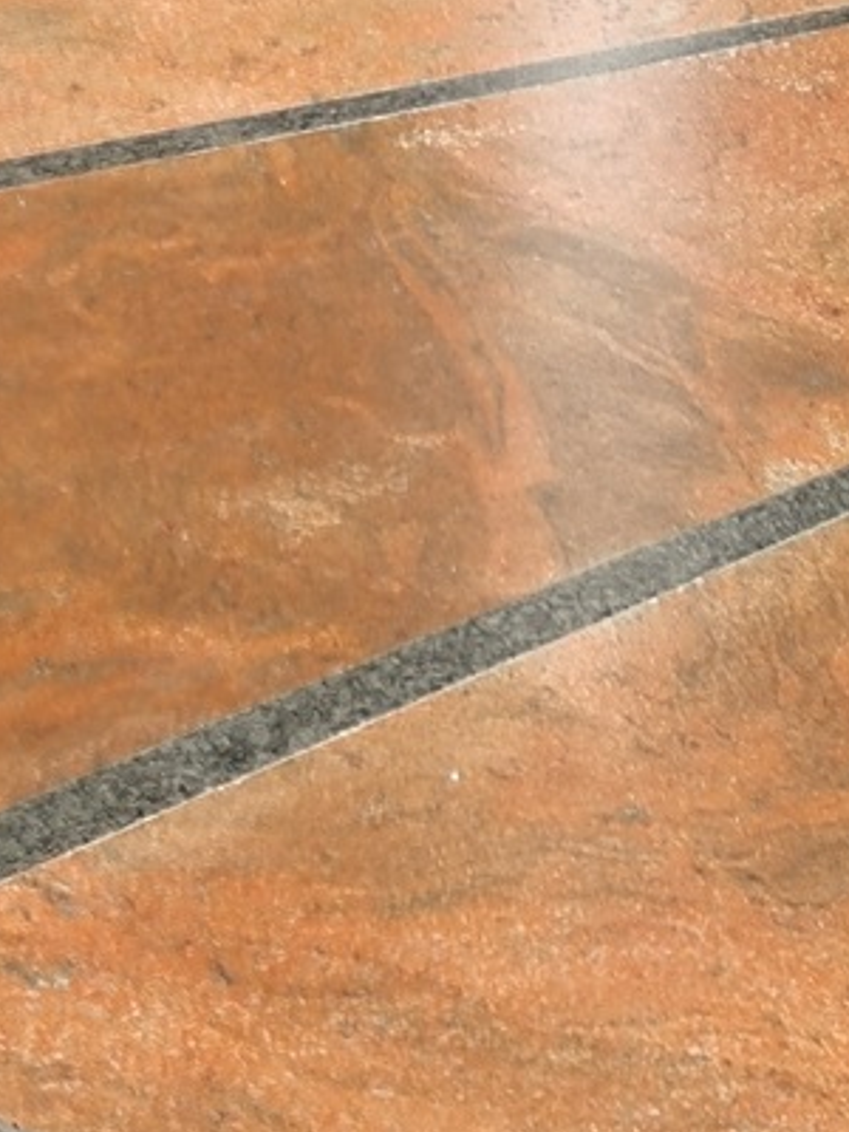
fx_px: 5363
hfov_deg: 8.3
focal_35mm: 164
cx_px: 2077
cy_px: -4
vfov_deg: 11.9
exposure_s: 1/548
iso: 50
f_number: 1.8
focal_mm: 5.58
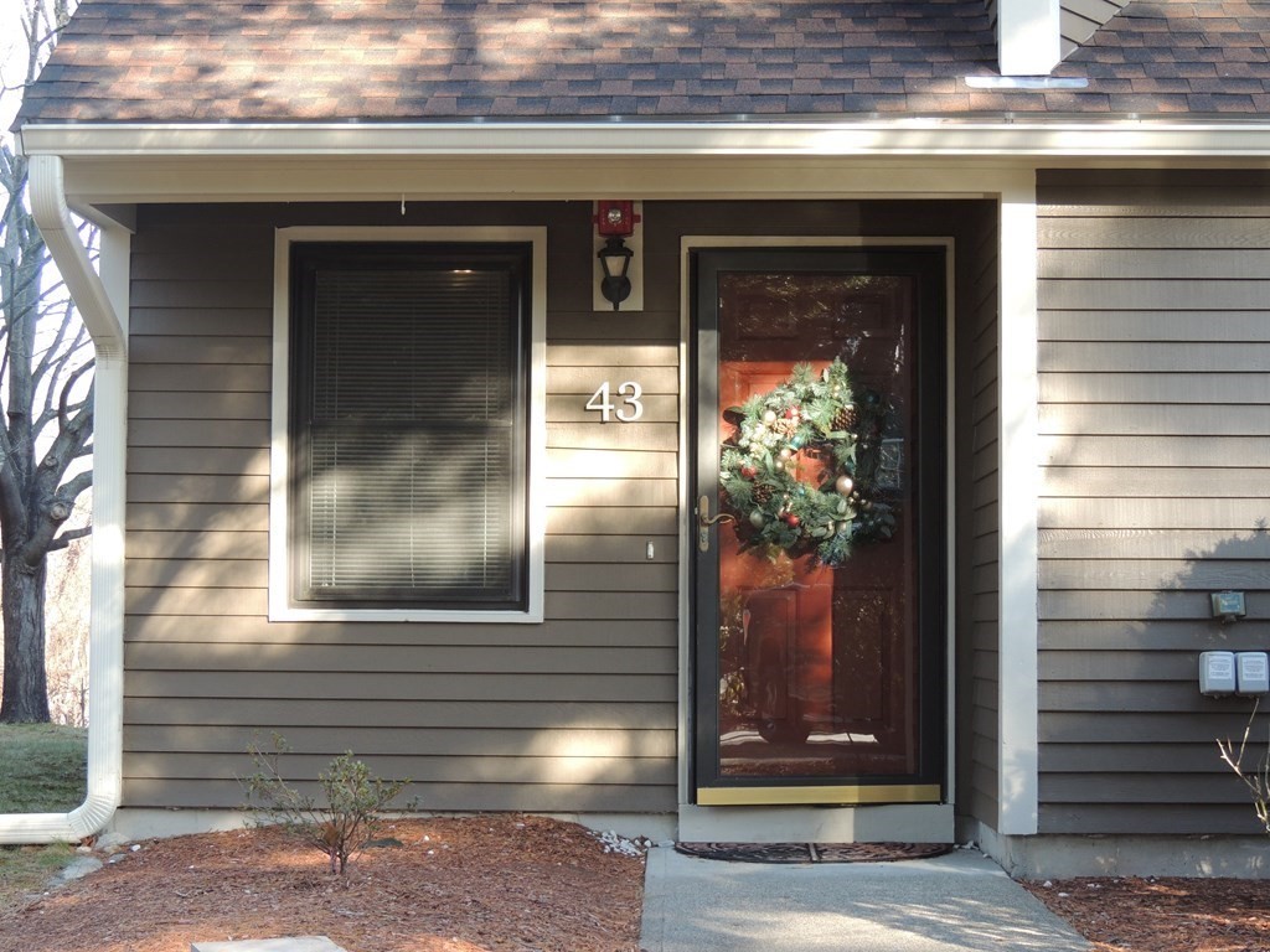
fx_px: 2568
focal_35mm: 70
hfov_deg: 27.8
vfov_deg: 21.0
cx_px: 635
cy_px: 476
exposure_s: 1/60
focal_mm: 12.4
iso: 140
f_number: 3.9
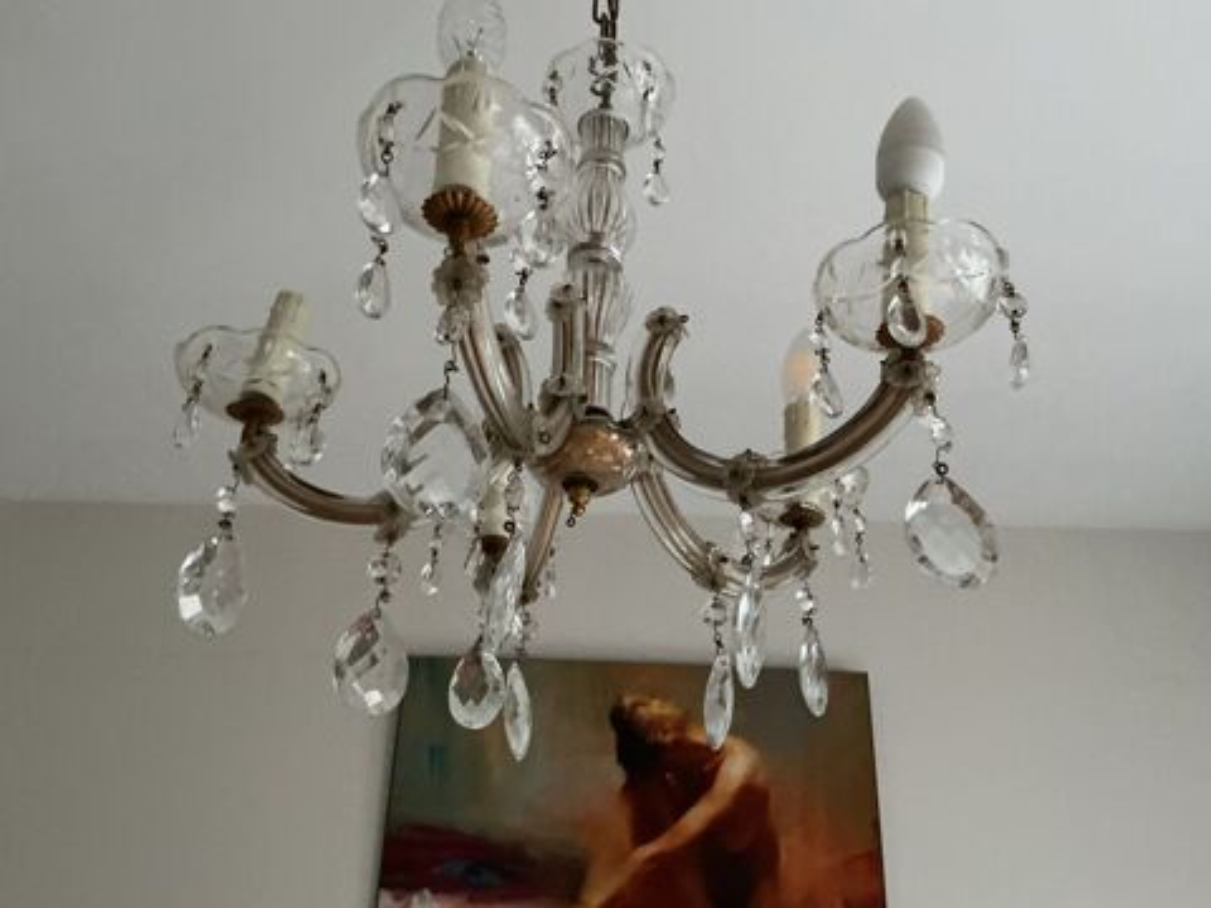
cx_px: 606
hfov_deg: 61.7
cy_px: 454
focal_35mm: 29
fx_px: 1015
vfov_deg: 48.2
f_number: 1.8
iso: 400
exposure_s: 1/30
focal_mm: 3
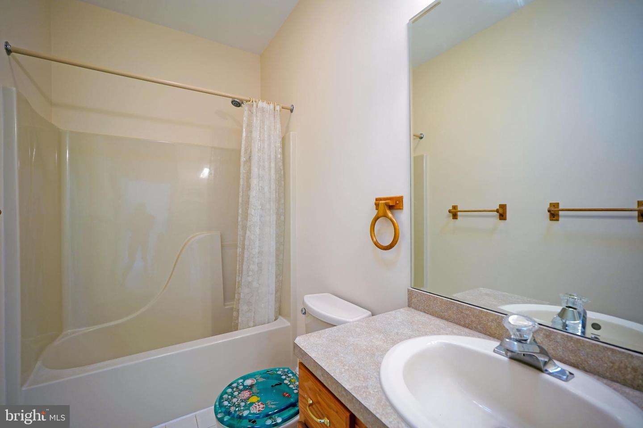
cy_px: 214
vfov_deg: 77.3
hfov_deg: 100.4
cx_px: 322
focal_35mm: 15
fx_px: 268
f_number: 2.8
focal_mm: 10
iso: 200
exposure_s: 1/30
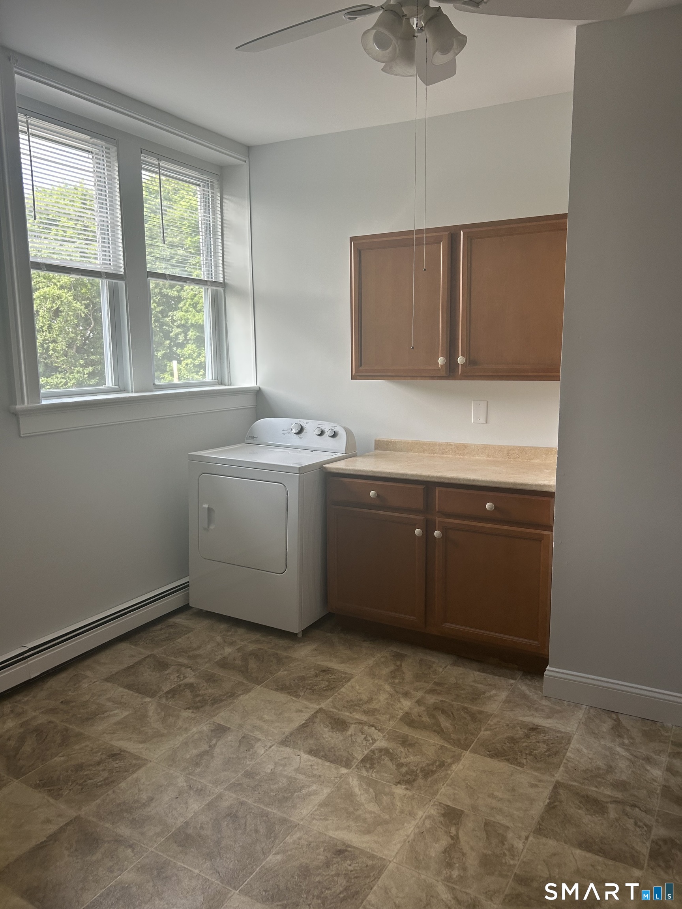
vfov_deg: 67.3
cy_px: 454
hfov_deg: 53.1
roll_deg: +0.8
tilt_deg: -8.5
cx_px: 341
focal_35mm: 26
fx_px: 683
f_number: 1.5
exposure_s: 1/120
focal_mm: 5.7
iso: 80
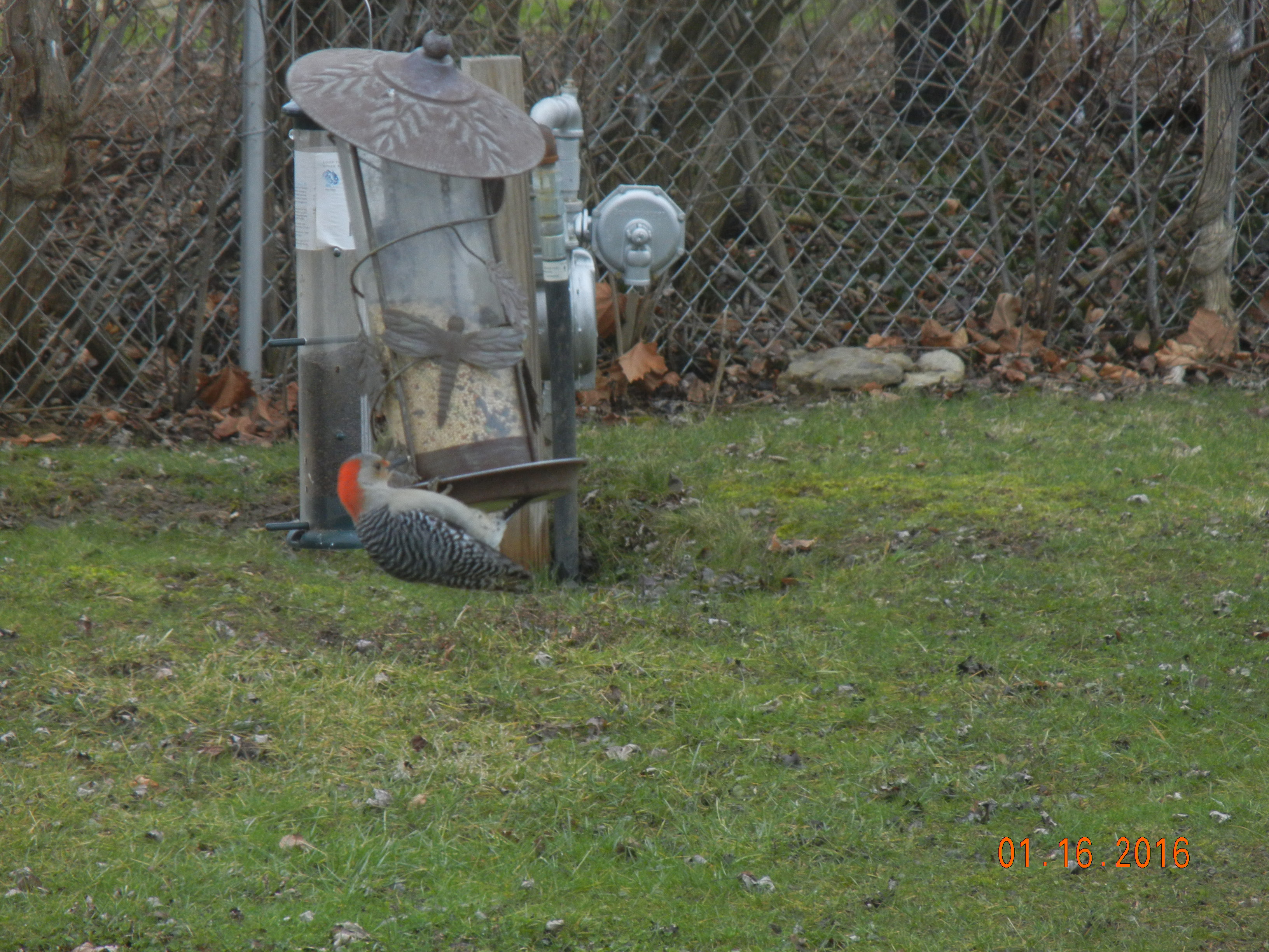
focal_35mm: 300
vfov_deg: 5.0
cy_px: 476
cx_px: 634
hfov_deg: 6.6
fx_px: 10998
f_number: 5.6
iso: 277
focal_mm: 54
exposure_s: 1/30
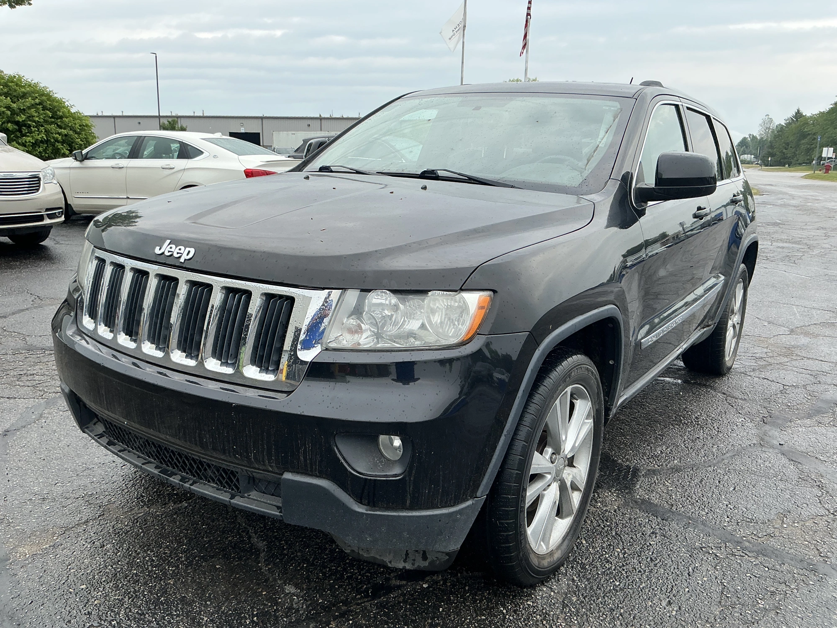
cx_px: 418
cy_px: 314
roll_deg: +0.0
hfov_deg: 63.4
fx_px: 677
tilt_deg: -11.7
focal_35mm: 28
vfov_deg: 49.7
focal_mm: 3
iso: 25
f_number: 1.8
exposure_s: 1/781
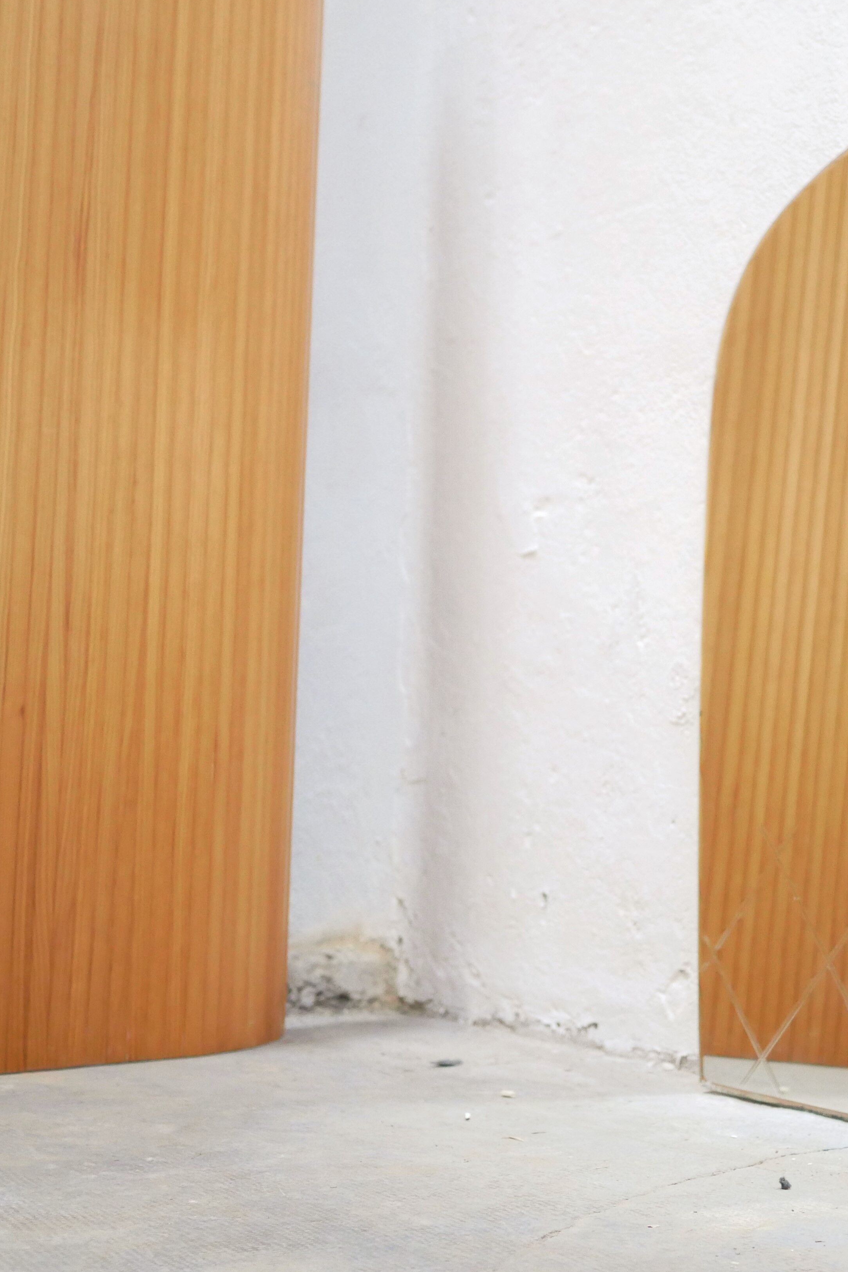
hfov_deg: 22.7
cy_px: 634
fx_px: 2084
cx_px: 662
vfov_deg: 33.9
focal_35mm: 59
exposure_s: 1/60
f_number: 1.7
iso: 2000
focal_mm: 20
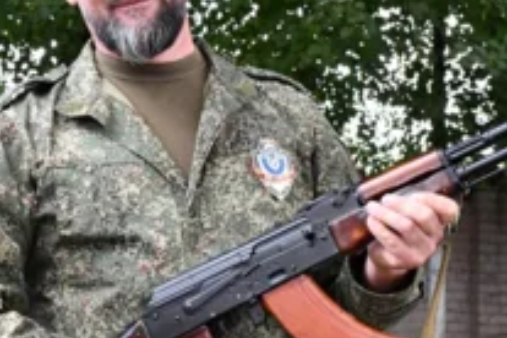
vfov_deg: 15.7
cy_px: 131
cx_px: 174
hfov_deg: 23.3
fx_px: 1225
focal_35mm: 87
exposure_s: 1/500
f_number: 11
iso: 5000
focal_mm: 30
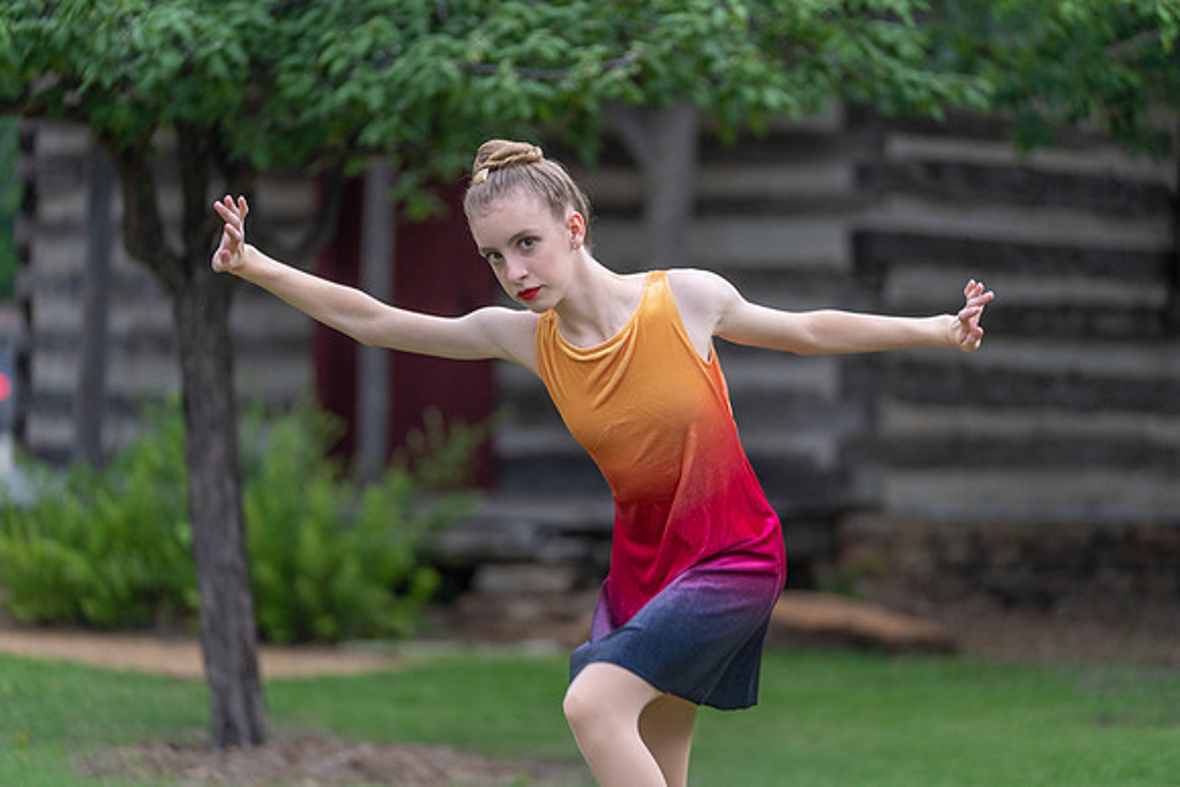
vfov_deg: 10.0
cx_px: 590
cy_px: 394
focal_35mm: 137
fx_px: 4491
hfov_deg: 15.0
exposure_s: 1/320
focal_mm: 137
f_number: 2.8
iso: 1250
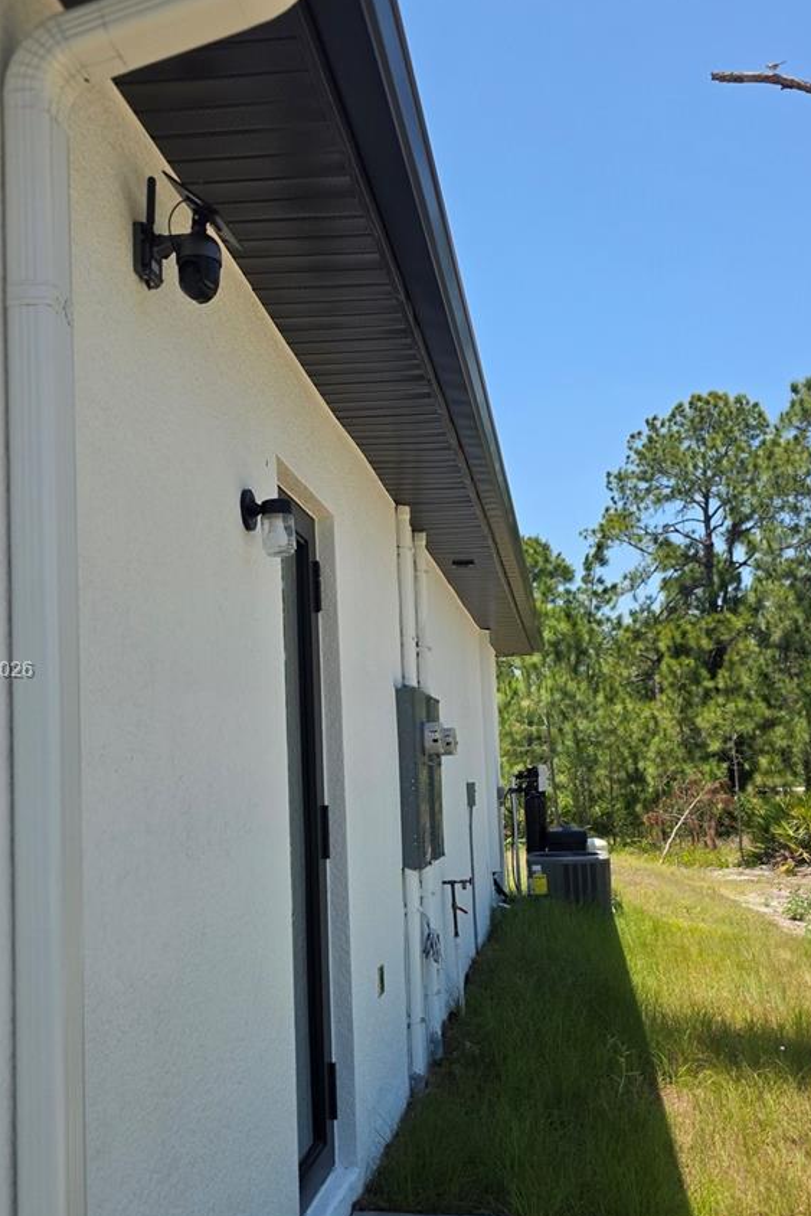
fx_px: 1148
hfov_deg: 38.9
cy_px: 671
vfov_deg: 55.7
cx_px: 415
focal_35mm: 34
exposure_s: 1/4057
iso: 80
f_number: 1.7
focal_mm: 6.3
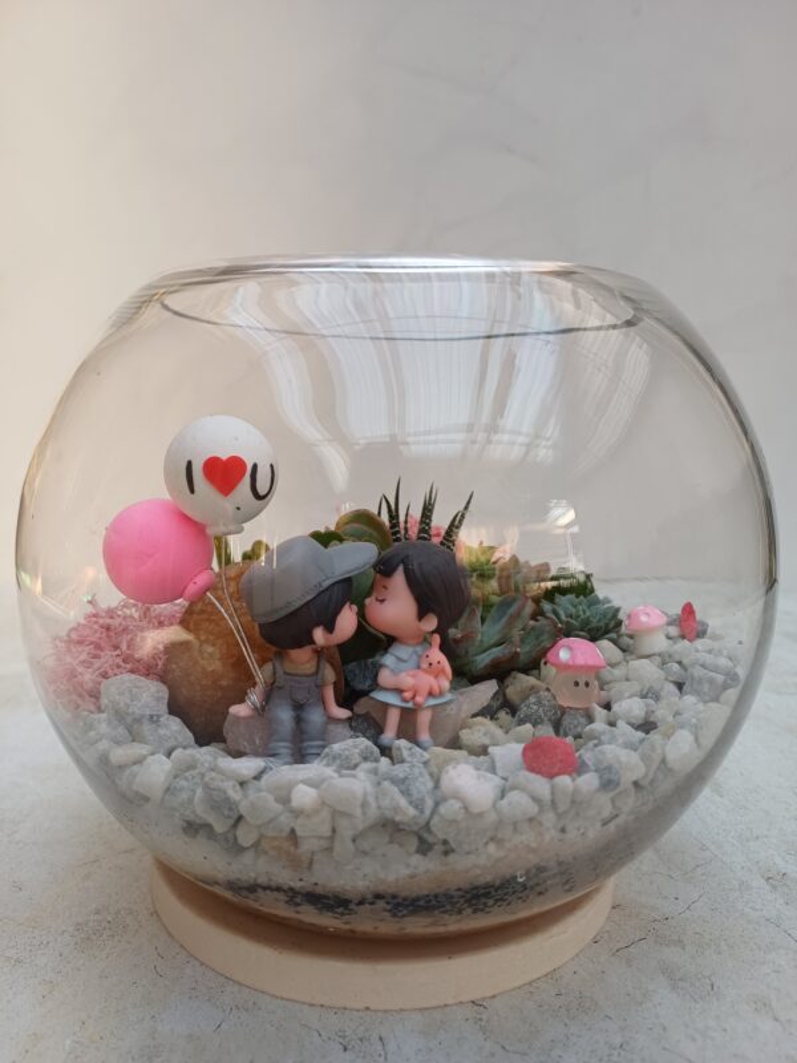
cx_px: 398
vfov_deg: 69.4
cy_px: 532
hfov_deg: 54.9
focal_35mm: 25
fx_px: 767
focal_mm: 4.65
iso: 160
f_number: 1.8
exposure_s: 1/50
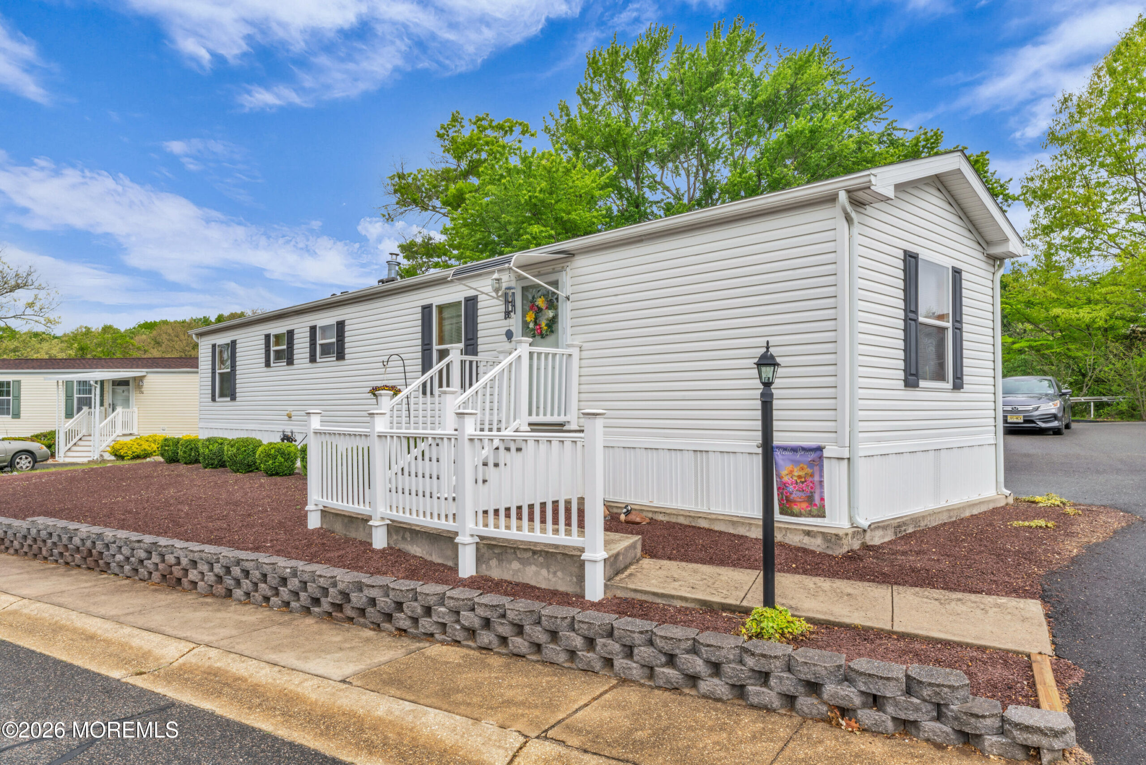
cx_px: 573
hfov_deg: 73.7
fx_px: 764
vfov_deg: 53.2
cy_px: 382
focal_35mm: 24
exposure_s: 1/20
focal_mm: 24
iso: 100
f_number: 22
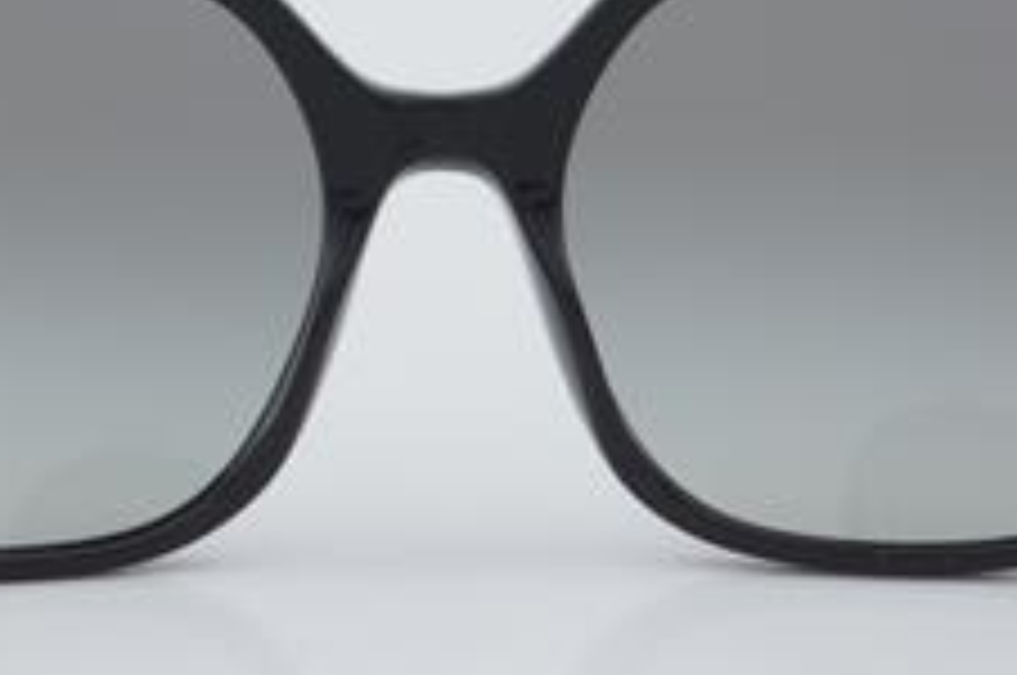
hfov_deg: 14.1
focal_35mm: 146
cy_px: 266
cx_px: 441
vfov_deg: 9.4
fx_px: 4115
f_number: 32
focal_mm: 55
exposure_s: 1/4
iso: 100
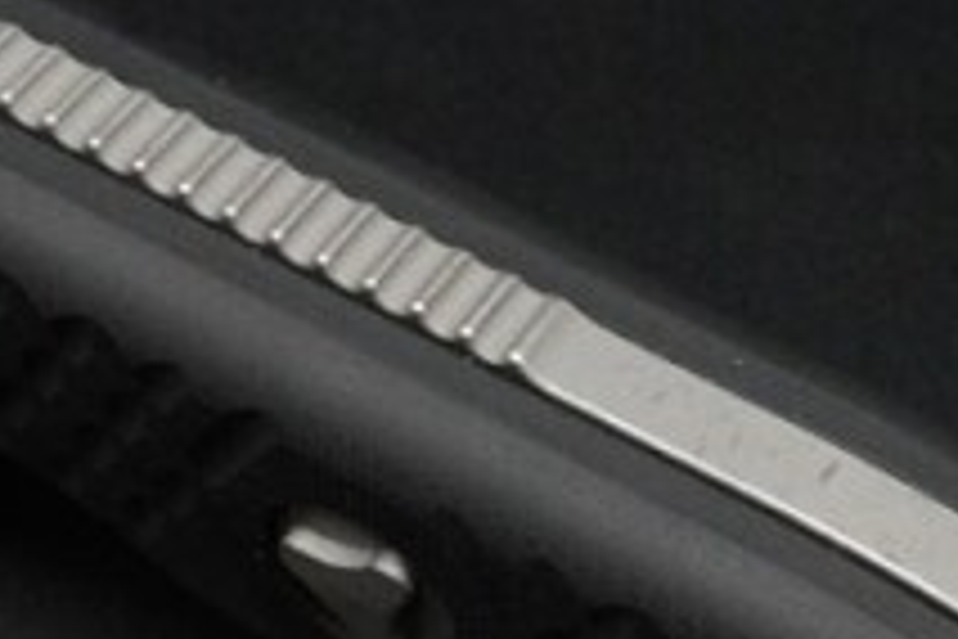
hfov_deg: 21.2
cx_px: 634
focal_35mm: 96
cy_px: 522
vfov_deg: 14.2
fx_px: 2554
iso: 2000
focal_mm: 11.76
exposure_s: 1/40
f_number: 11
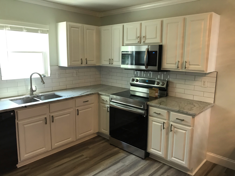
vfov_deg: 49.7
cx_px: 118
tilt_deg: -9.5
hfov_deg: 63.4
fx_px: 190
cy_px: 88
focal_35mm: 28
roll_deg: -0.6
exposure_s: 1/30
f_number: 1.8
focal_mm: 3.99
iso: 40
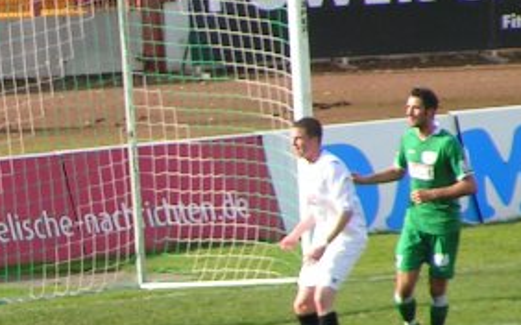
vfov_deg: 1.3
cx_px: -142
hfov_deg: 2.1
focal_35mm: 982
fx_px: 13938
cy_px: 216
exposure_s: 1/320
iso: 50
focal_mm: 49.8
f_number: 4.5
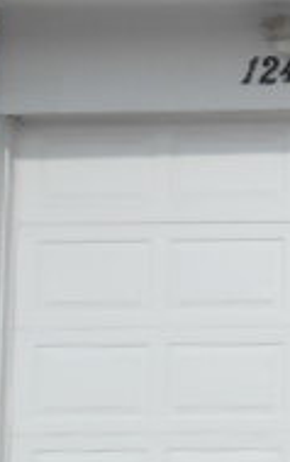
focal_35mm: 93
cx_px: 726
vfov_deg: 22.3
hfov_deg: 11.4
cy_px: 173
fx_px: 1174
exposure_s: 1/1250
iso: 80
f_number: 3.4
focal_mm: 4.7
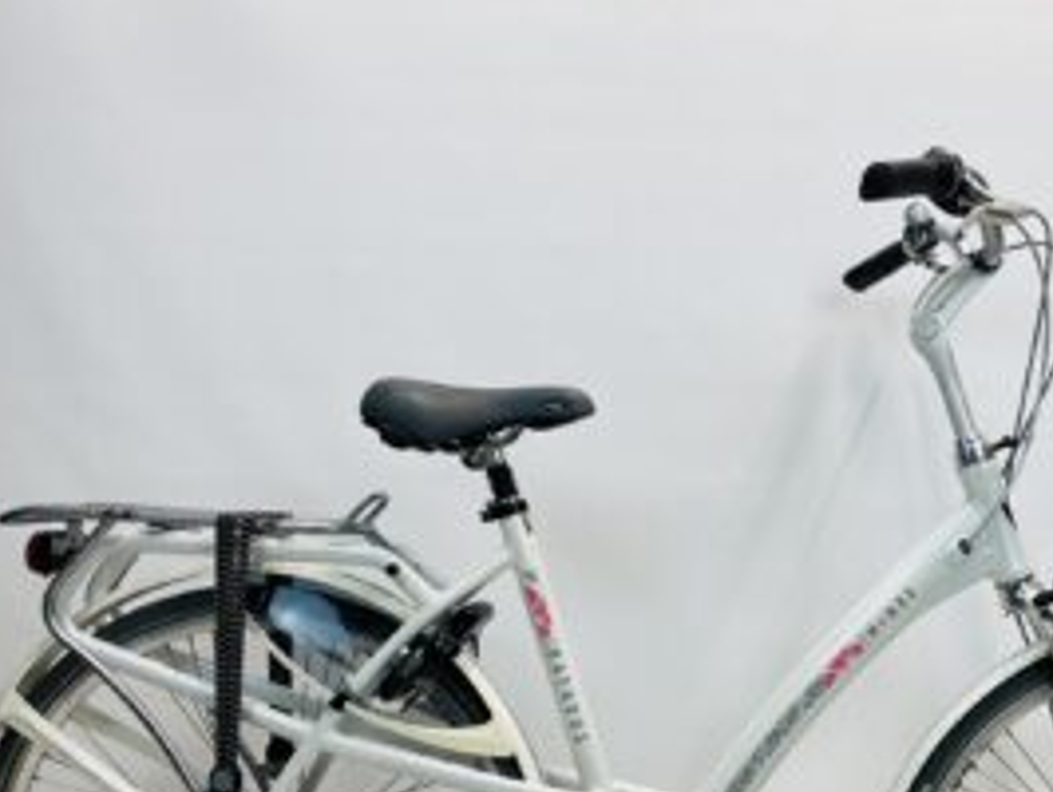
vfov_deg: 32.3
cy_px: 598
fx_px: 1340
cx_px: 776
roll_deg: -1.3
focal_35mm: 44
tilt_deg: -4.5
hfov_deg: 41.8
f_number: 1.8
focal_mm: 4.25
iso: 40
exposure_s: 1/100
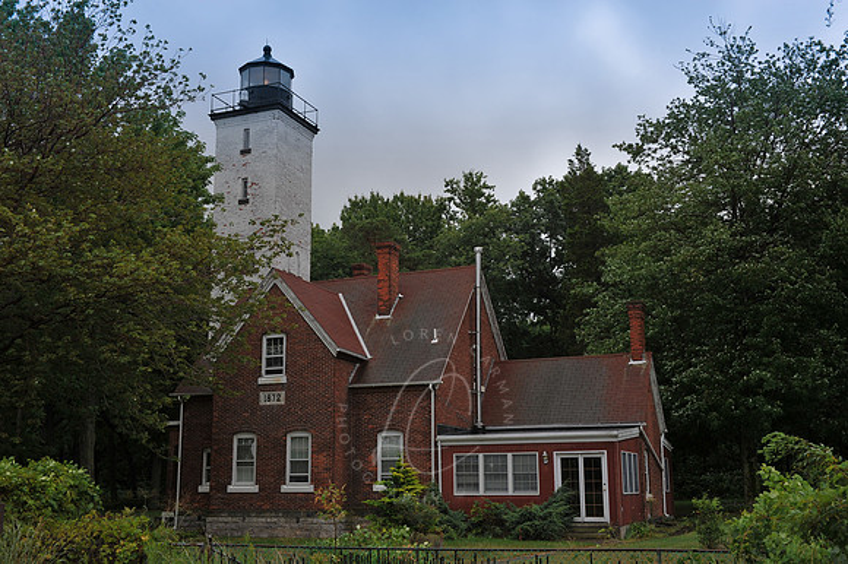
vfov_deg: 31.9
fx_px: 989
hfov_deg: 46.4
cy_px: 282
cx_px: 424
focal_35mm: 42
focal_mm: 42
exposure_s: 1/125
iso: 320
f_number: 10
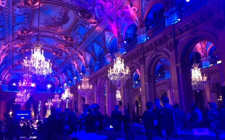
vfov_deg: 40.4
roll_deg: +2.0
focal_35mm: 31
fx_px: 190
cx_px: 113
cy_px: 81
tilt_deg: +11.8
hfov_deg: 61.3
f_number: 2.2
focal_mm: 4.15
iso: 250
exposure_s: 1/17
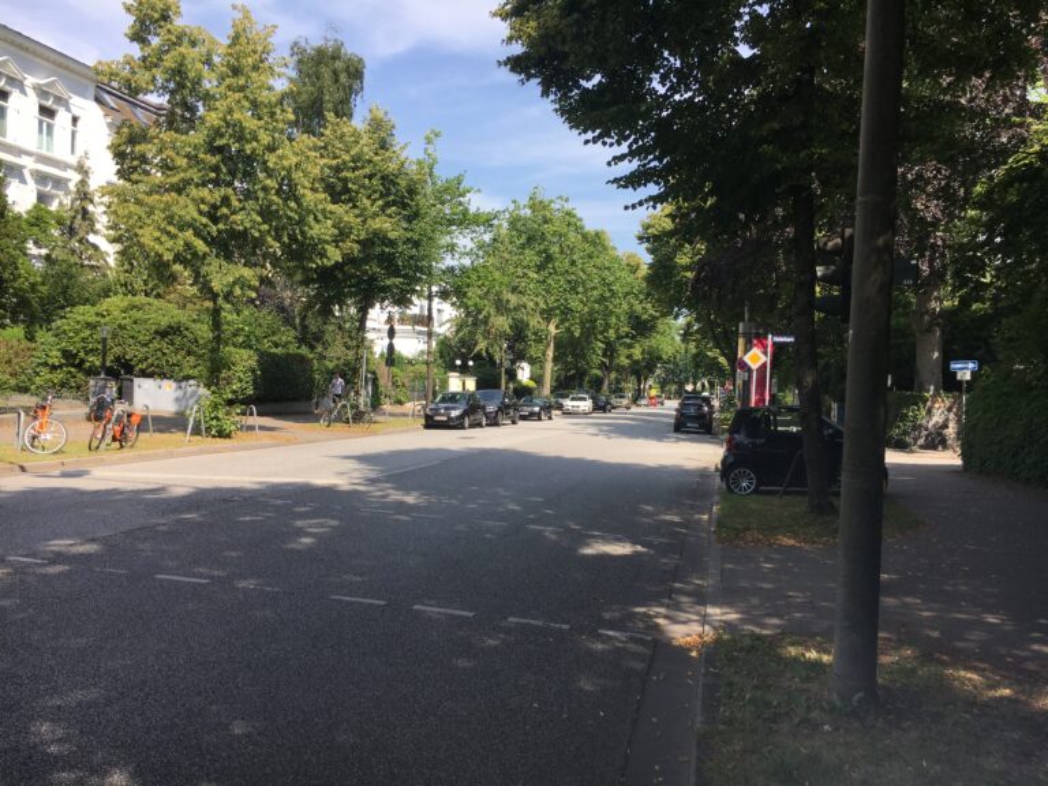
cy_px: 393
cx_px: 524
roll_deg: -3.1
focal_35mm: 29
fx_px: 878
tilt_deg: -1.7
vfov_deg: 48.2
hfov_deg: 61.7
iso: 25
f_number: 2.2
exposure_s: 1/916
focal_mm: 4.15
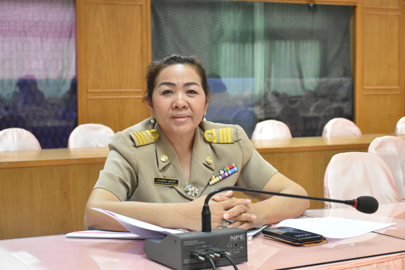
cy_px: 135
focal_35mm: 72
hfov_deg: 28.1
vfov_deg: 18.9
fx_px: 810
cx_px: 202
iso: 3200
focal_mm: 48
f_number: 5
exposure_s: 1/100
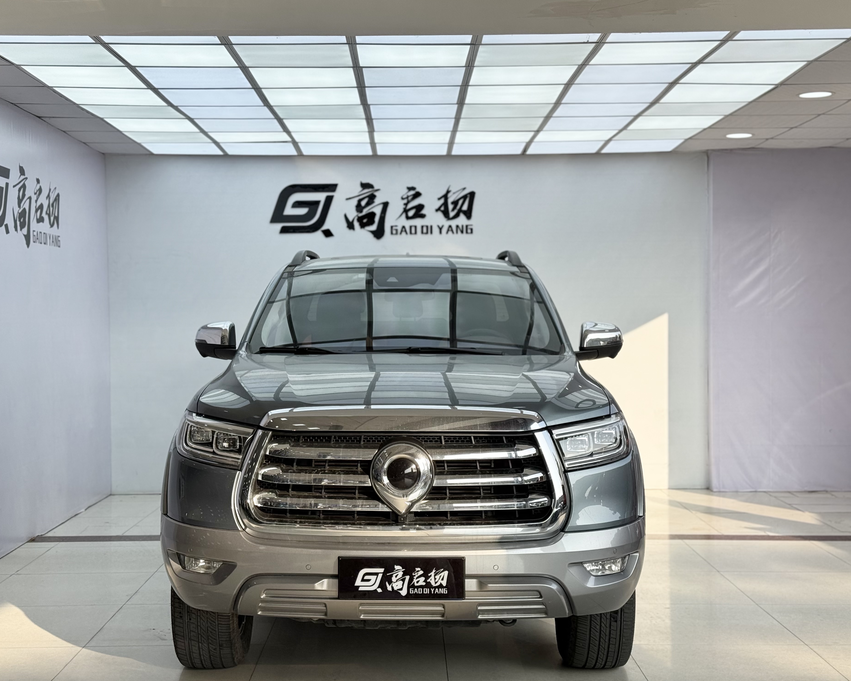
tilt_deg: -0.6
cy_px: 336
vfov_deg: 29.7
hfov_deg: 36.6
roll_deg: +1.1
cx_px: 406
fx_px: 1284
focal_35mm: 51
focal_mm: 6.76
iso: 64
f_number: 1.78
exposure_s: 1/1923
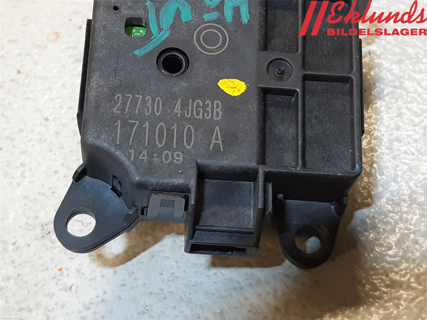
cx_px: 214
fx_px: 321
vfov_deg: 53.1
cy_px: 160
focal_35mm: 26
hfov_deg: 67.3
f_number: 1.7
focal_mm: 3.93
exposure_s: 1/50
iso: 100
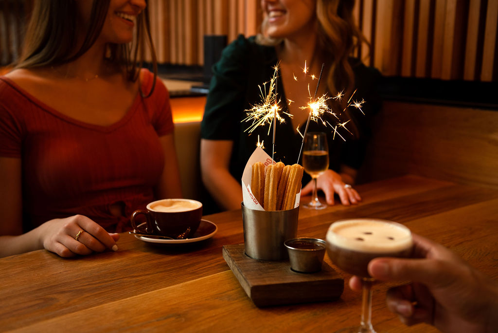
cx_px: 249
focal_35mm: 48
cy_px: 166
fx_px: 664
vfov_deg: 28.1
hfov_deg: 41.1
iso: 640
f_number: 3.5
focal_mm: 48
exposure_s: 1/60
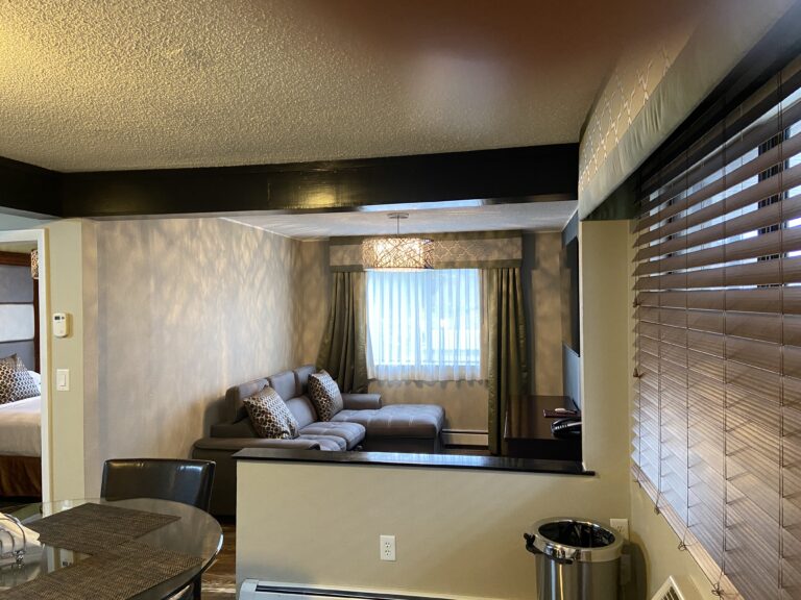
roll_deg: +1.0
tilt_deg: +2.5
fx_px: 602
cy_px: 300
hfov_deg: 67.3
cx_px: 400
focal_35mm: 26
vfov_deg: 53.1
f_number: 1.8
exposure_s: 1/60
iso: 500
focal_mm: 4.25
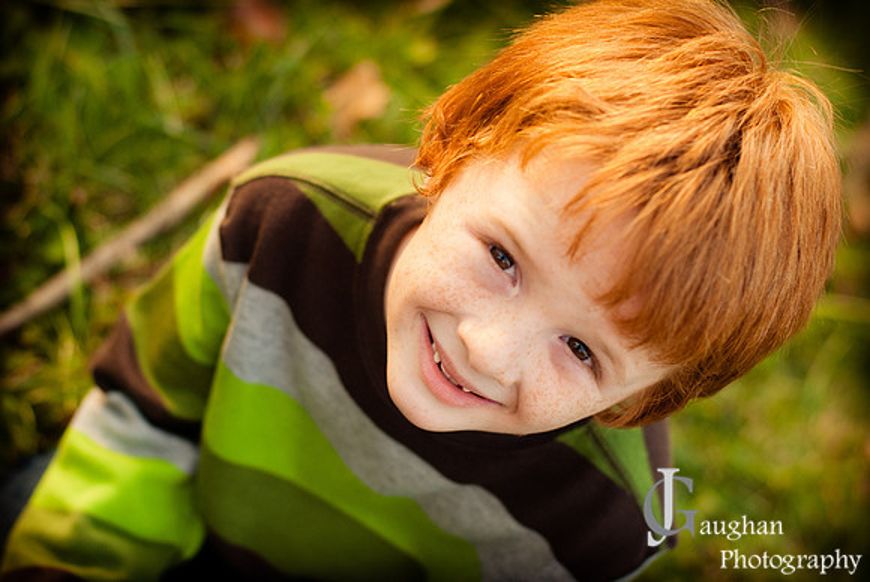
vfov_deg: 18.2
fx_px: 1814
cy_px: 291
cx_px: 435
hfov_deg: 27.0
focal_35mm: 75
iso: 250
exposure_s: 1/500
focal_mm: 50
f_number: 2.5
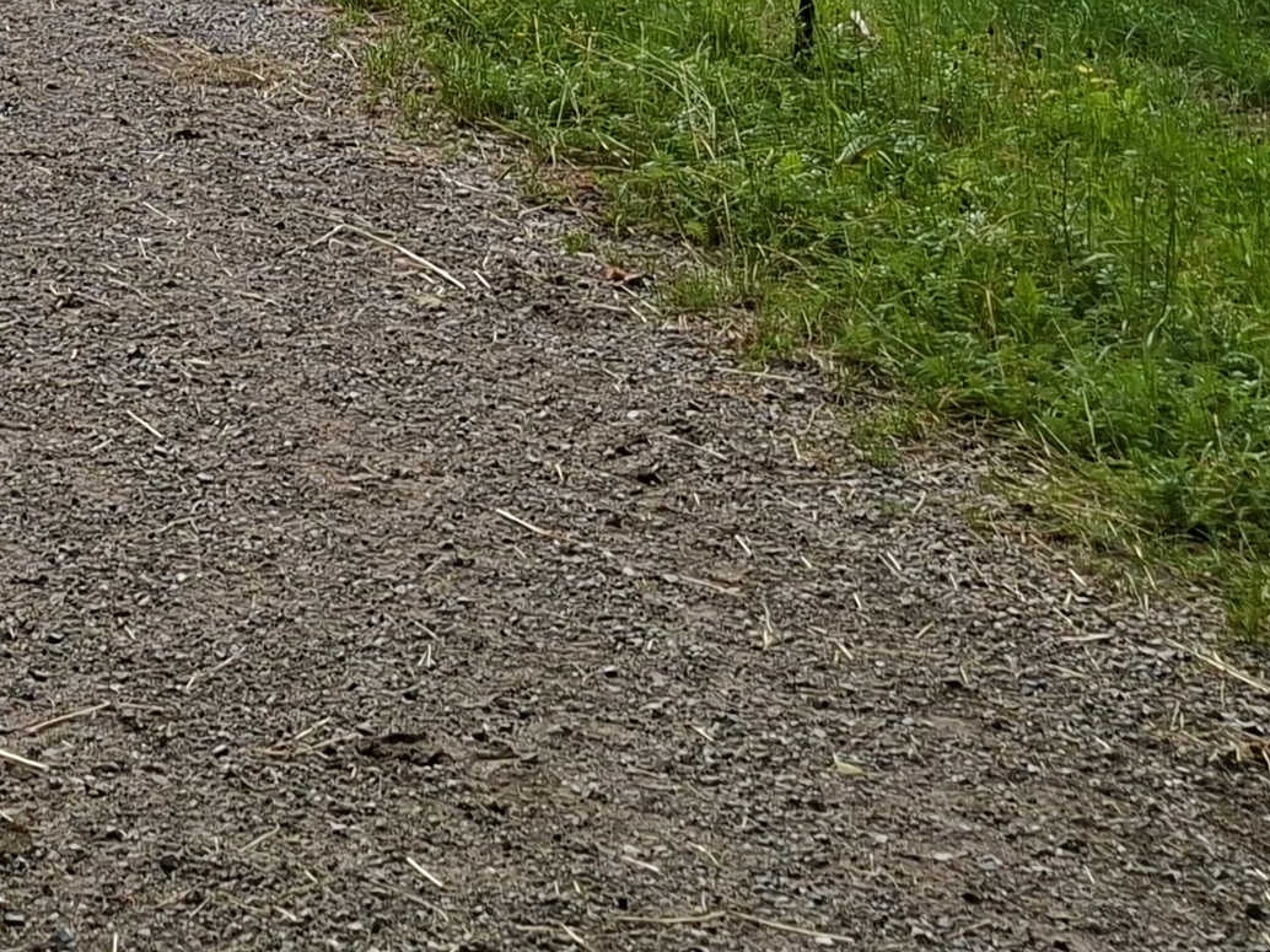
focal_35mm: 89
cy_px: -635
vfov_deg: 14.9
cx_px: -324
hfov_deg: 20.4
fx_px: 3264
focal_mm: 5.54
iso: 50
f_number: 1.8
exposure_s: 1/3546
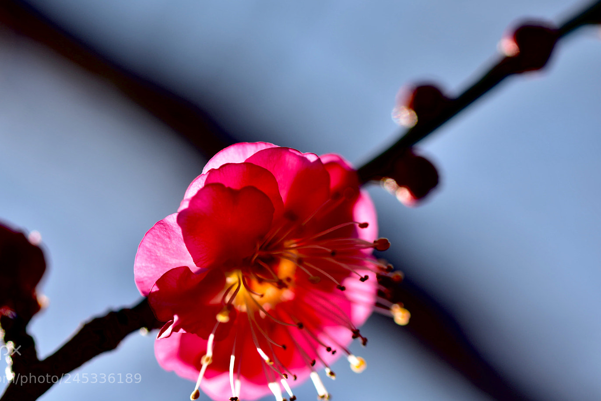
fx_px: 3064
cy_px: 179
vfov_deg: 7.5
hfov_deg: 11.2
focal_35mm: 184
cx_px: 263
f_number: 4.5
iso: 100
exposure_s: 1/640
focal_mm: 105
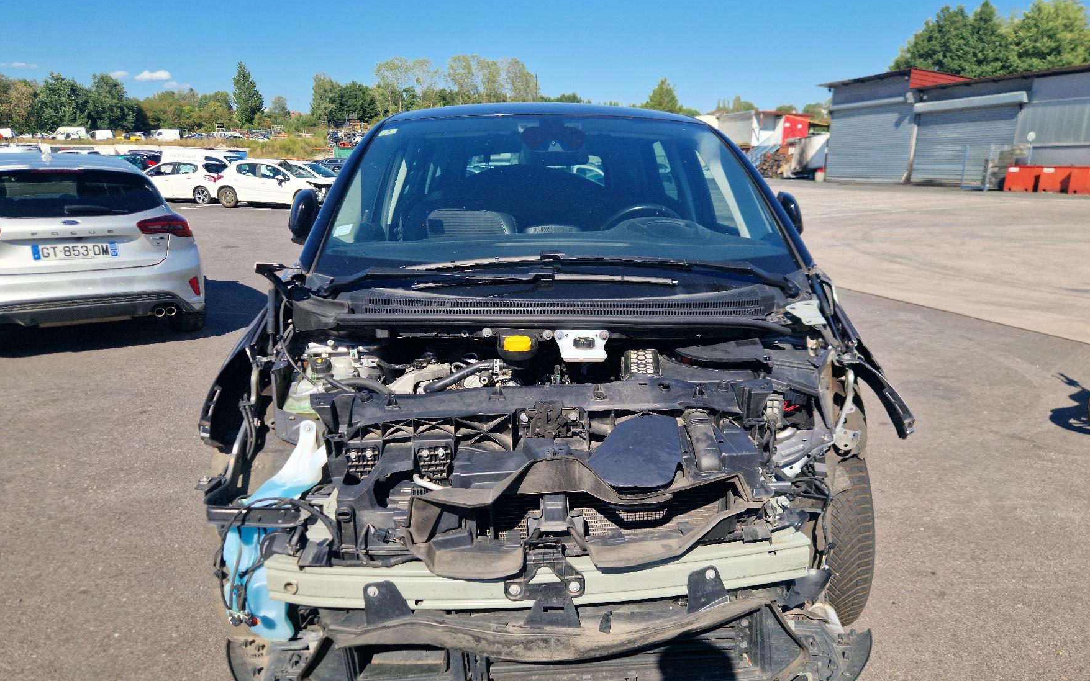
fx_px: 743
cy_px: 410
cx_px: 556
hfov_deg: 72.5
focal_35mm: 25
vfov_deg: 49.0
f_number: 1.8
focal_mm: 5.4
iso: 50
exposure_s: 1/1111
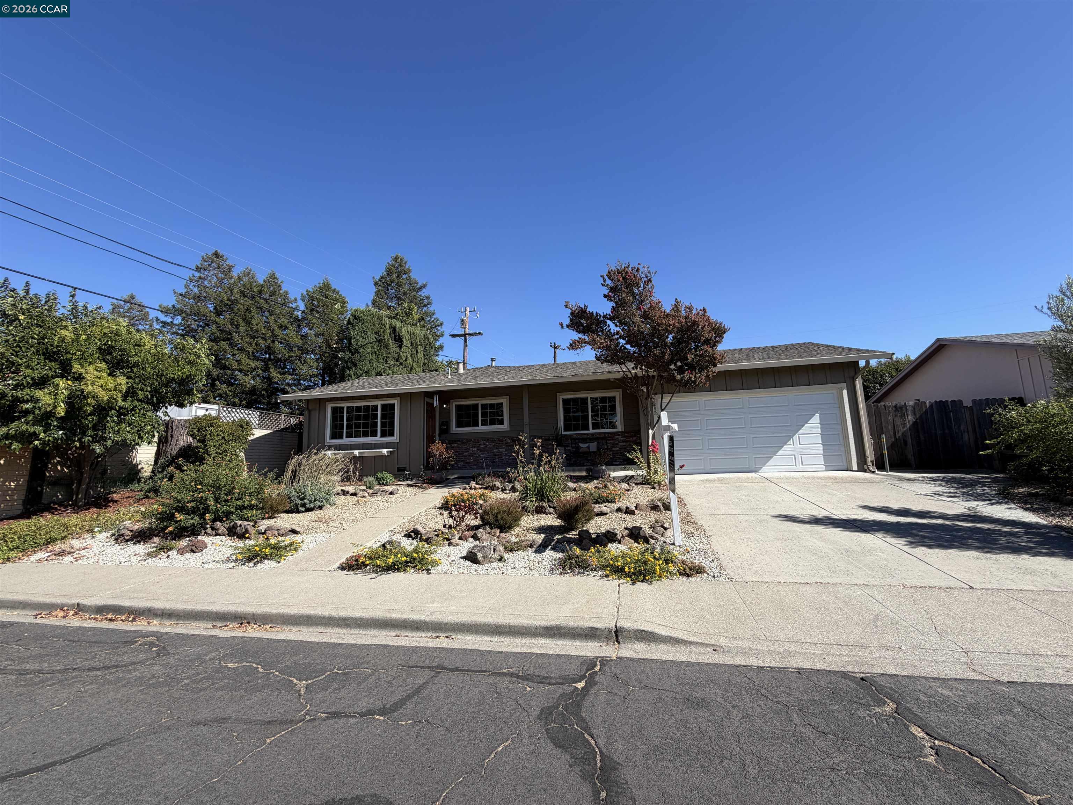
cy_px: 402
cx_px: 536
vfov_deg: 85.7
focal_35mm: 14
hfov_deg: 102.1
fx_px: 434
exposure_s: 1/770
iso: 25
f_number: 2.2
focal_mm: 2.22
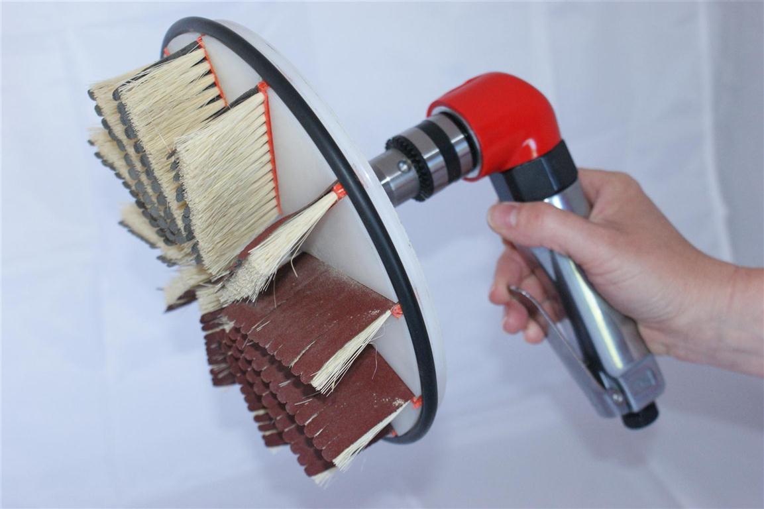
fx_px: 1114
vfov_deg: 25.7
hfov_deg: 37.9
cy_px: 254
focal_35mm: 52
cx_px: 382
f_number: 5.6
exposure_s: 1/125
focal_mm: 35
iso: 800
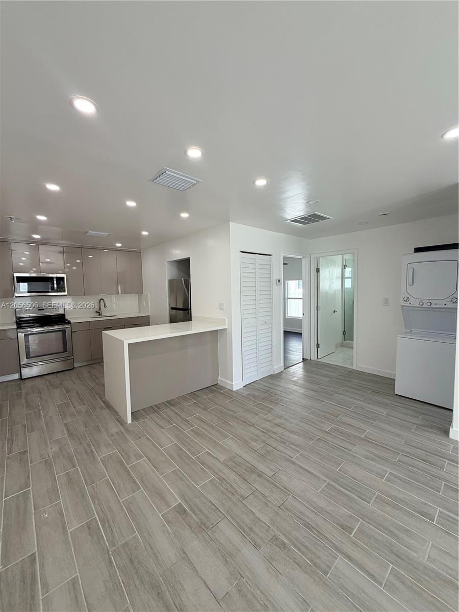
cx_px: 230
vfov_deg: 102.1
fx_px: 248
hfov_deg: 85.7
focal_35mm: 14
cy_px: 306
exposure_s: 1/121
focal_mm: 2.22
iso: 100
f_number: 2.2
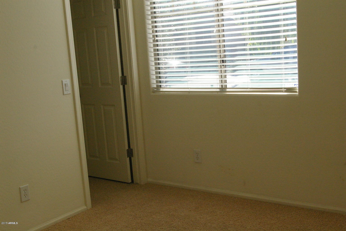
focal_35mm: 46
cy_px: 116
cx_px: 173
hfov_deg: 42.3
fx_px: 447
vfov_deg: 28.9
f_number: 8
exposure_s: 1/500
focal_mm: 31
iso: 1600
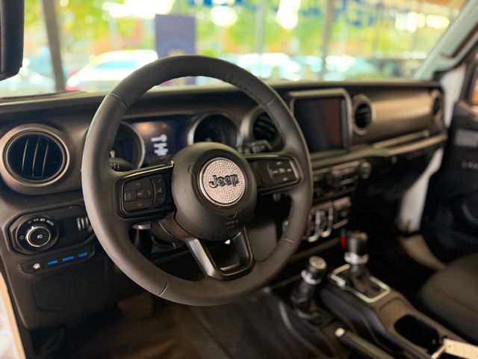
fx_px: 331
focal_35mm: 24
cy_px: 180
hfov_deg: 71.6
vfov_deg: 56.8
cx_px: 239
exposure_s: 1/120
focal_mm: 6.76
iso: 320
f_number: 1.78
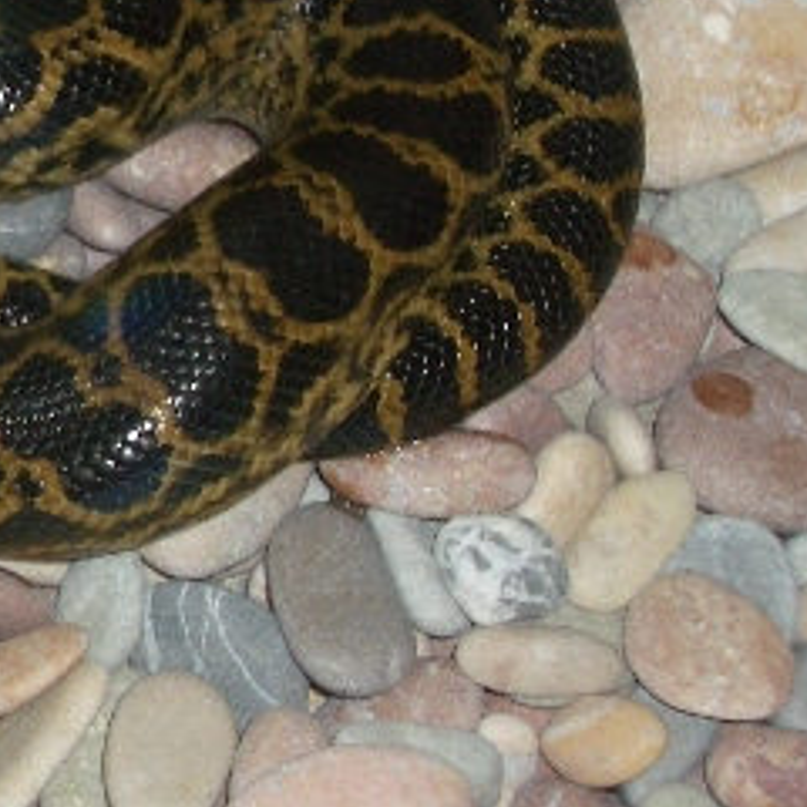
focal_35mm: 218
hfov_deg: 7.8
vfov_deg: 8.0
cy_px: 44
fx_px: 5750
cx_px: -498
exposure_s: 1/60
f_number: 3.9
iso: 100
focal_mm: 12.2
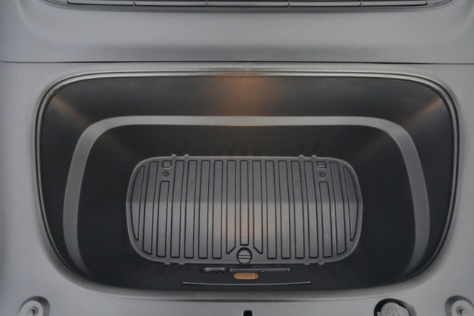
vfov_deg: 53.1
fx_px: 316
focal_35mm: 24
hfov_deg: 73.8
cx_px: 237
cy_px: 158
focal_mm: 24
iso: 12800
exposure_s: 1/60
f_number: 3.5
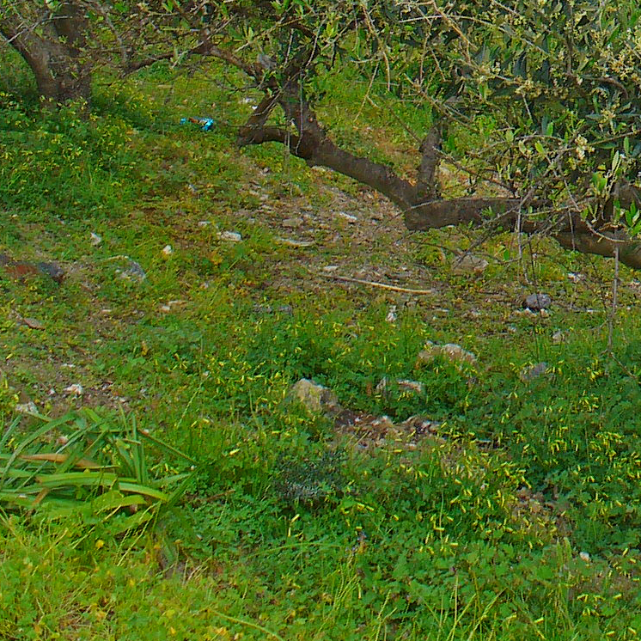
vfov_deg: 16.6
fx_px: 2116
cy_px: -83
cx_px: 798
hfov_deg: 16.4
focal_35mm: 101
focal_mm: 6.1
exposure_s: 1/160
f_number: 2.8
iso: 64
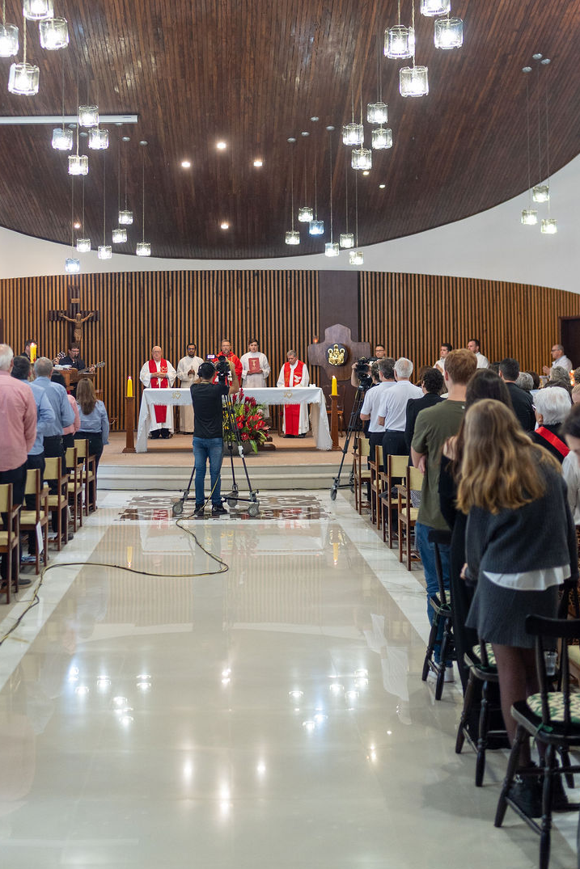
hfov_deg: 26.9
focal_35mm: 50
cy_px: 284
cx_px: 228
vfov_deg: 39.1
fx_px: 1208
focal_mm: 35
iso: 1000
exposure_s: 1/160
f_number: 1.8
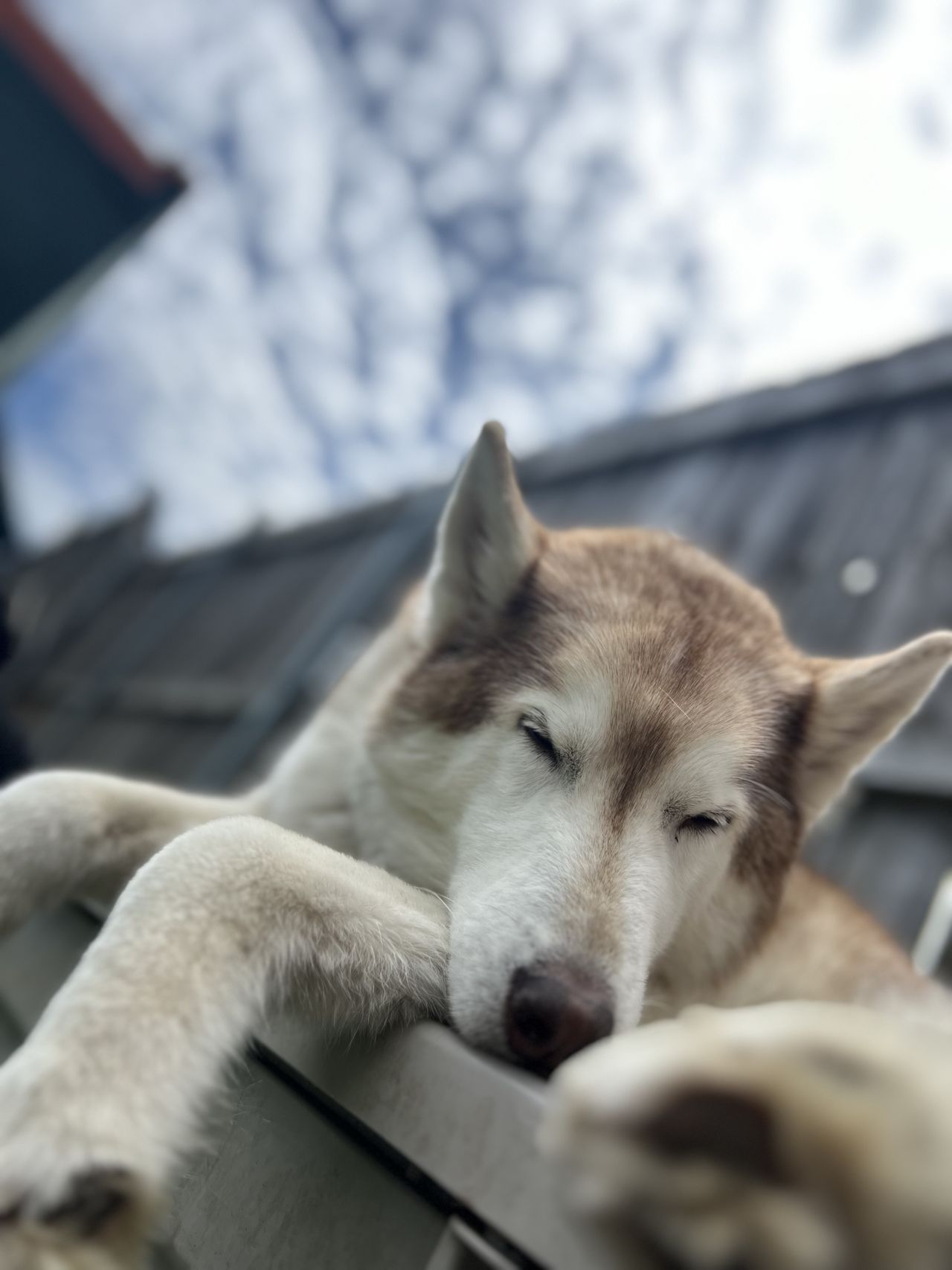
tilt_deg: +24.5
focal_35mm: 26
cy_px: 635
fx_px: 954
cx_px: 476
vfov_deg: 67.3
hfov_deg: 53.1
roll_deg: -36.8
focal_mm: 5.7
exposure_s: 1/2353
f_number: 1.5
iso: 50
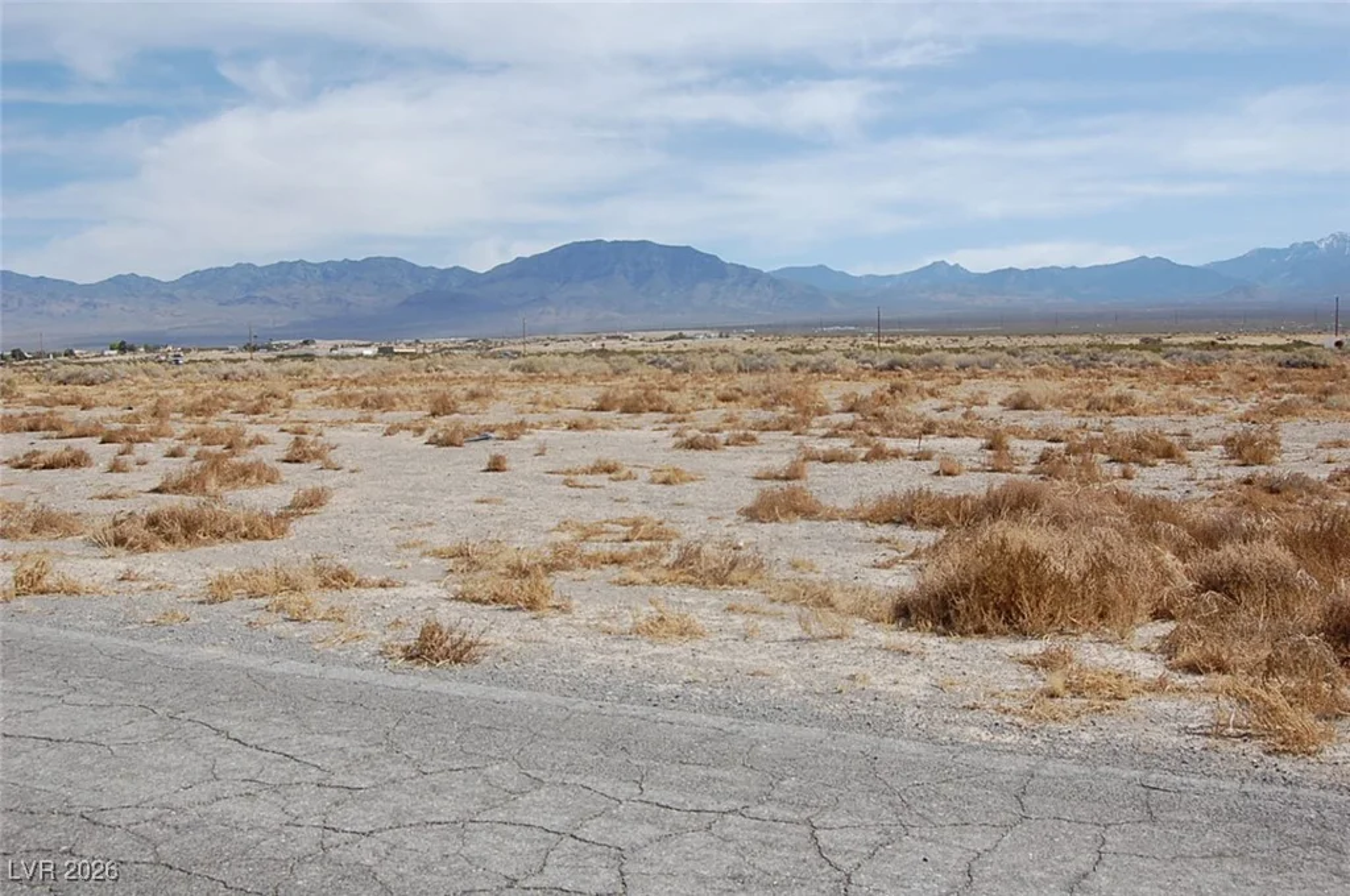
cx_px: 675
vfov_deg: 43.5
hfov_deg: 62.0
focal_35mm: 30
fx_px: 1124
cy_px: 448
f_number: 10
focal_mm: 20
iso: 200
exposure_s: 1/400
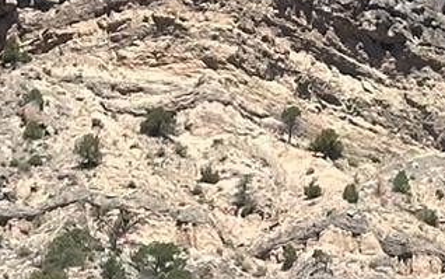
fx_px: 3979
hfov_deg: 6.3
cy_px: 585
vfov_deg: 4.0
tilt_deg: +14.4
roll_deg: -0.4
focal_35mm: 328
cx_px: 645
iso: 64
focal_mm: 6.86
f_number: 1.78
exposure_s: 1/3155
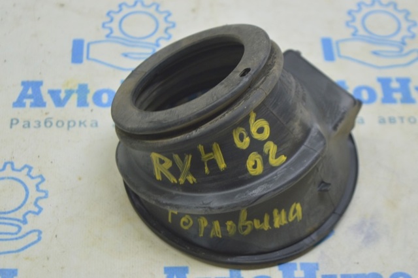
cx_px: 209
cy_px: 139
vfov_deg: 16.5
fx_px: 957
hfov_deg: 24.6
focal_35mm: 82
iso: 400
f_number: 5.6
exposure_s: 1/20
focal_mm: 55
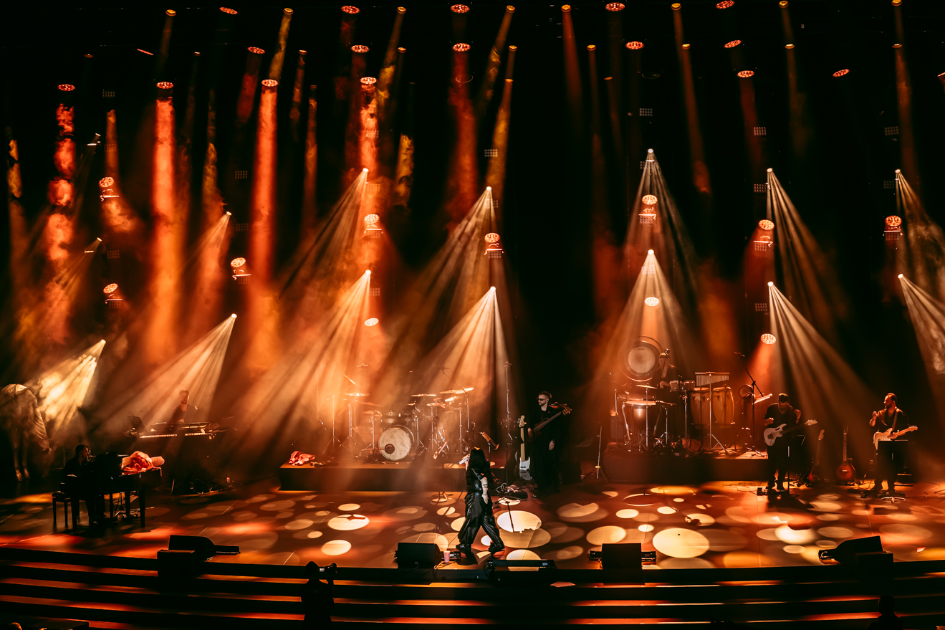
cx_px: 557
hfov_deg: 23.4
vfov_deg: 15.7
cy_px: 280
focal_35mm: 87
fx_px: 2283
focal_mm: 70
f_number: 2.8
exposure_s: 1/200
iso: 1600
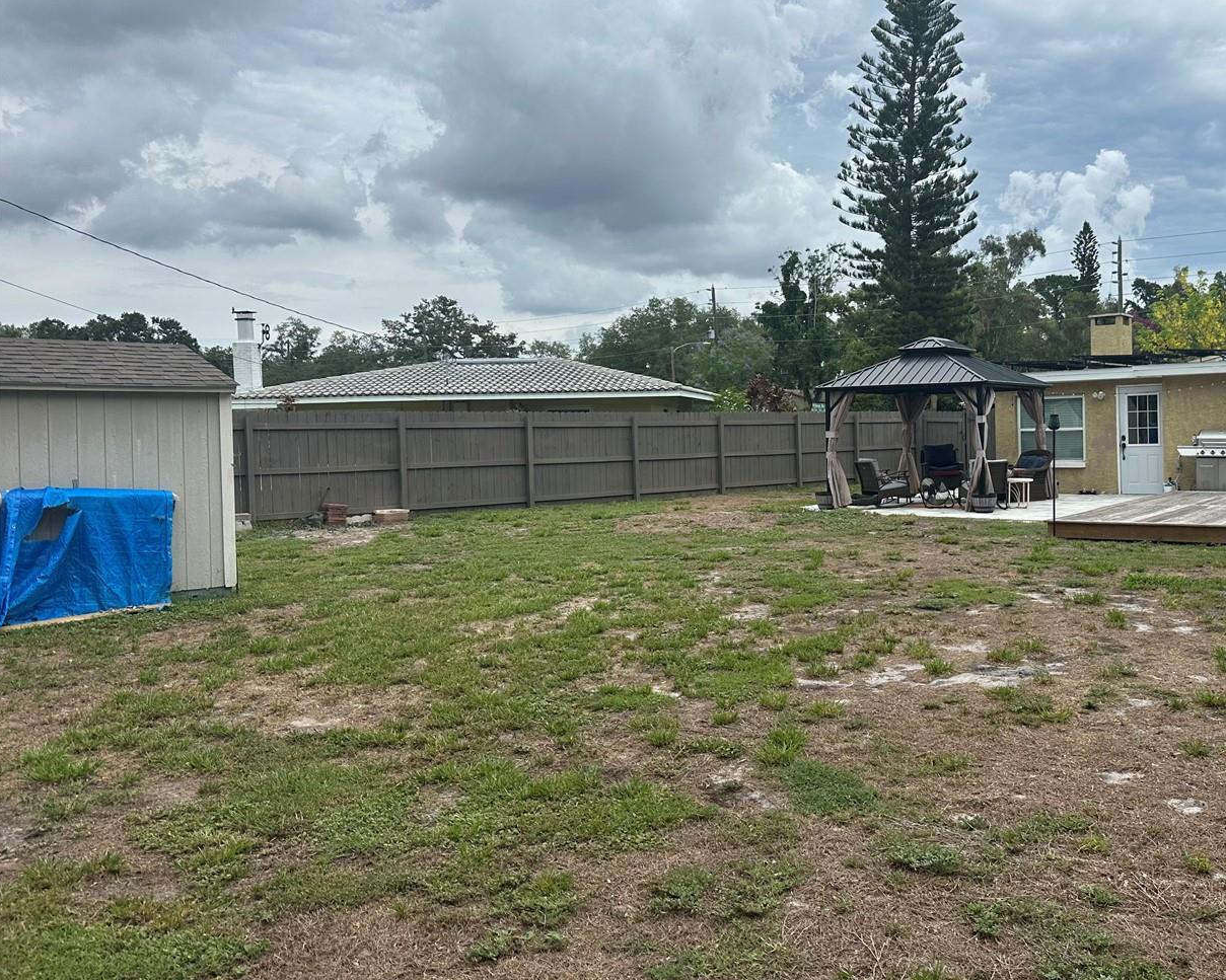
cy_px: 445
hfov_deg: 56.1
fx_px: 1125
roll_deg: +0.7
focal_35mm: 31
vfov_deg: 47.1
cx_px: 805
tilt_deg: -1.0
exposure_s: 1/6211
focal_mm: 6.86
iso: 80
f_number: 1.78
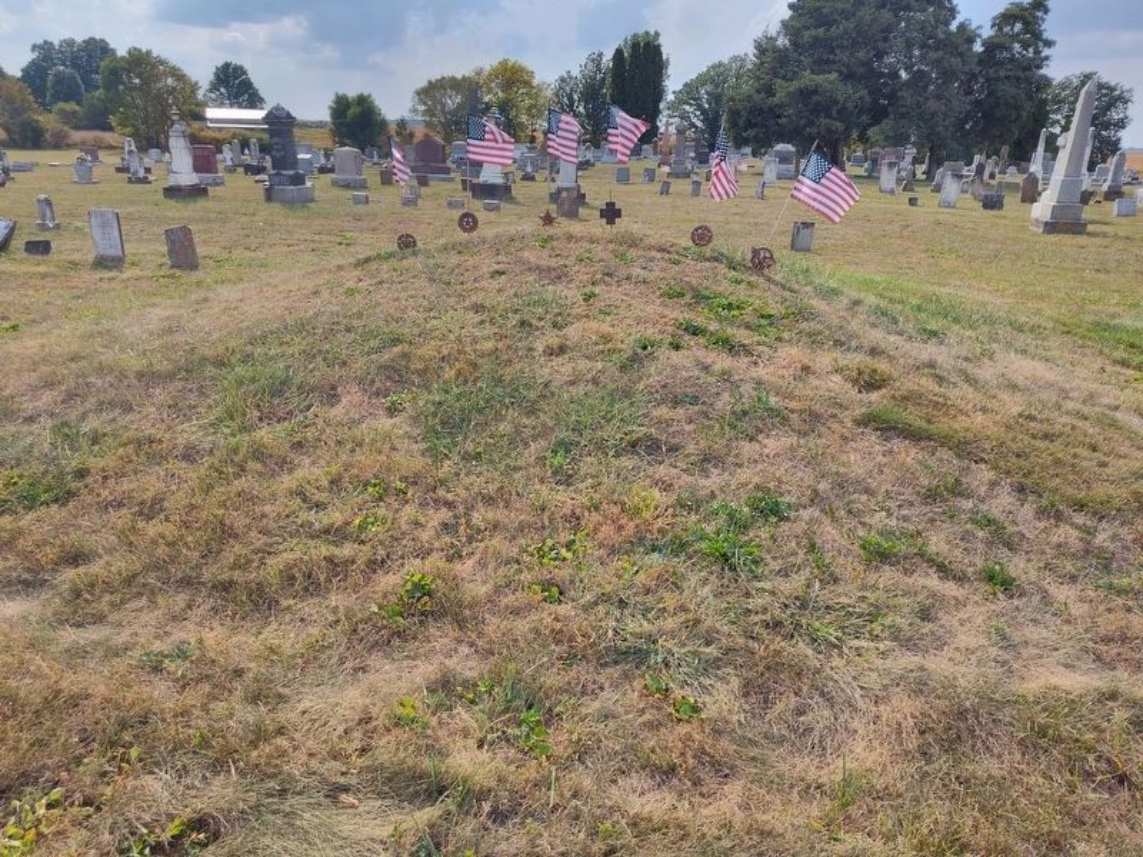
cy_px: 428
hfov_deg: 73.9
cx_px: 572
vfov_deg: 58.9
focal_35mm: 23
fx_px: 759
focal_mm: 5.56
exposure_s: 1/1173
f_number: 1.8
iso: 100
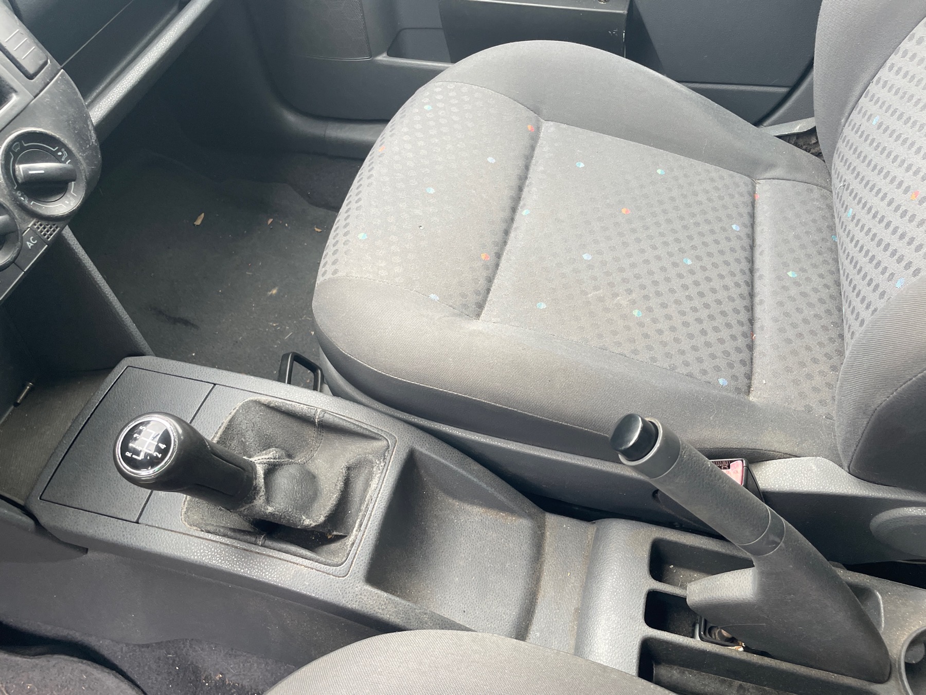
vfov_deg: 53.1
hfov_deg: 67.3
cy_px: 348
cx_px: 463
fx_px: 696
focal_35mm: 26
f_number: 1.6
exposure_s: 1/116
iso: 125
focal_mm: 4.2
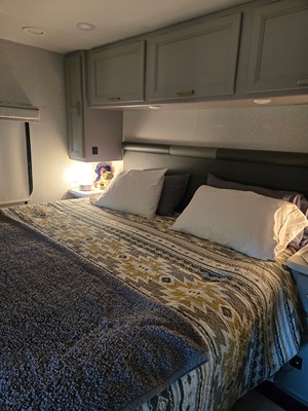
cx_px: 154
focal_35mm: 23
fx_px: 273
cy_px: 206
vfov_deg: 73.9
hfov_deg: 58.9
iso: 640
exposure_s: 1/60
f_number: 1.8
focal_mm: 5.4
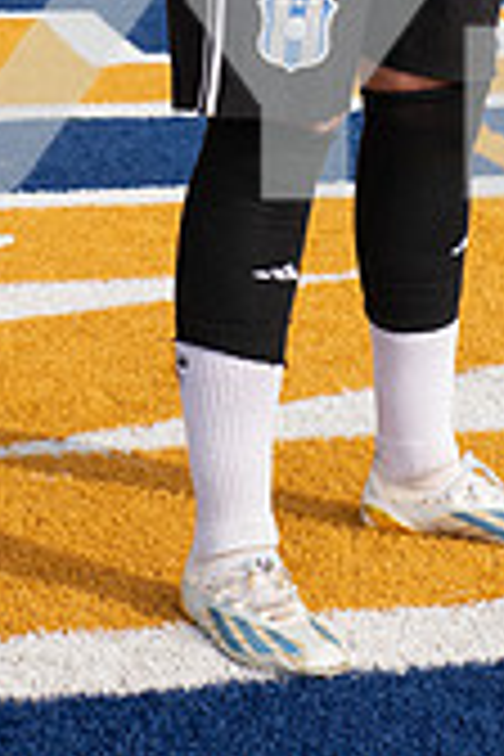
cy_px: -252
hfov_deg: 10.2
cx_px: 423
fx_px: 2814
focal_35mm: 134
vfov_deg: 14.6
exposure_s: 1/400
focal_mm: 50
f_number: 7.1
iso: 100
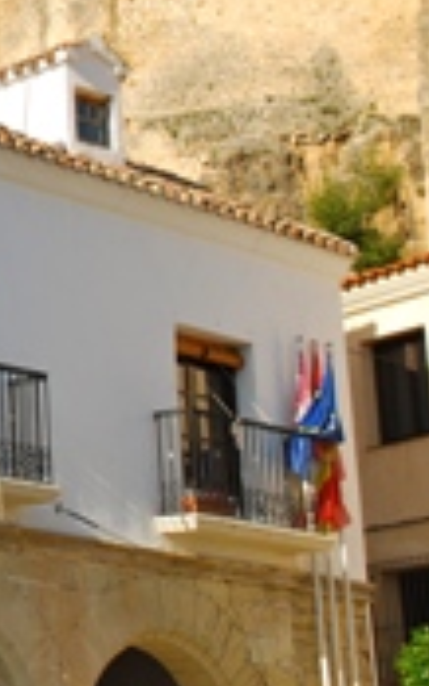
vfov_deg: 16.5
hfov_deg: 9.9
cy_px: 205
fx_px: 2353
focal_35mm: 126
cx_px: -299
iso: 100
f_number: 7.1
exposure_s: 1/200
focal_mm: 32
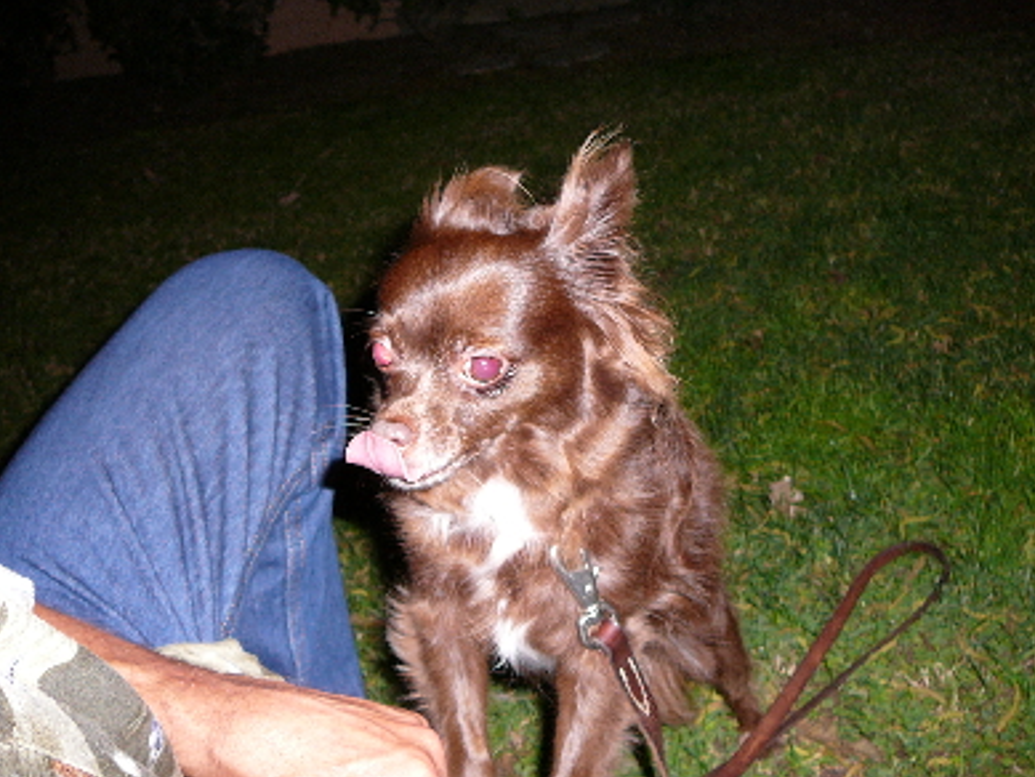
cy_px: 381
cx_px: 529
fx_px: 1077
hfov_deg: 51.3
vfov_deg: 39.7
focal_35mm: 36
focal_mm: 5.2
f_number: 2.8
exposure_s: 1/30
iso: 100
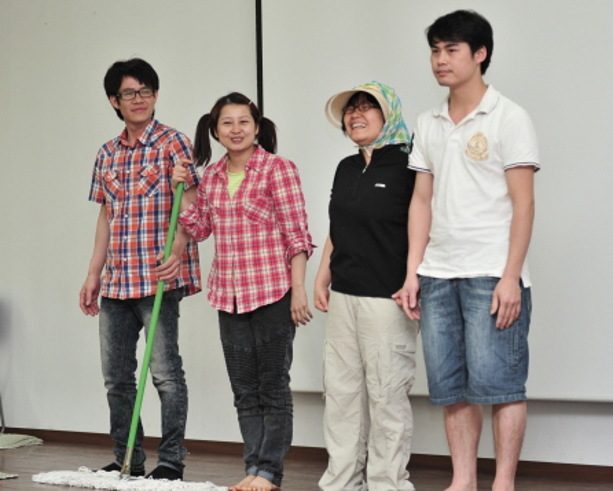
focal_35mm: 101
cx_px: 278
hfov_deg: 19.0
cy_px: 244
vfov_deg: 15.2
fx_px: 1833
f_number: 3.2
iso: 800
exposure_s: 1/250
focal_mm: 80
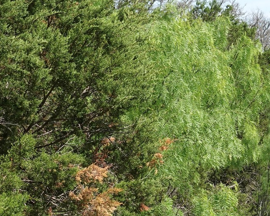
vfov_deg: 8.2
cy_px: 136
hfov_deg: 10.1
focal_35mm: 188
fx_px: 1503
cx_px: 303
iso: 100
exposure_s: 1/400
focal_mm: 22.19
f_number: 4
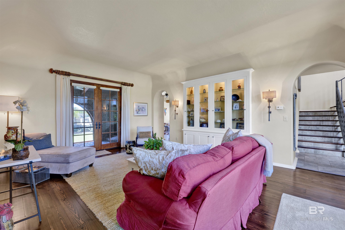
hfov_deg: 100.4
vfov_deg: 77.3
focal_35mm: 15
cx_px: 172
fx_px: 144
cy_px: 115
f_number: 11
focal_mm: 15
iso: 400
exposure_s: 1/5
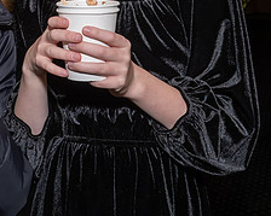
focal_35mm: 123
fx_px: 986
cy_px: -20
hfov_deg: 15.5
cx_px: 34
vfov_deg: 12.3
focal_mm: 26
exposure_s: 1/250
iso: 500
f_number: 8
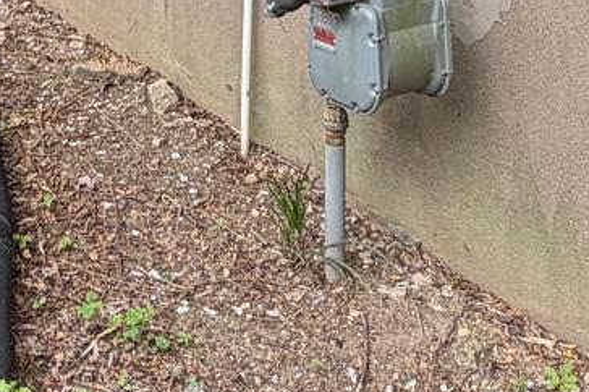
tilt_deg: +1.4
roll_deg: +0.7
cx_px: 294
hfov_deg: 24.8
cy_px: -366
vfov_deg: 14.2
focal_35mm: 82
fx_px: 1340
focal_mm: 2.22
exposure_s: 1/121
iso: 64
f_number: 2.2
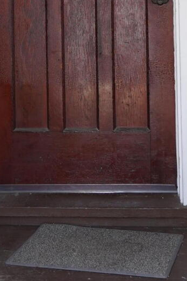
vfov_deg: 21.1
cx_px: 79
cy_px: -24
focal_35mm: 92
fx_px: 717
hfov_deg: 14.9
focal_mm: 24
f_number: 4
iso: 500
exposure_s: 1/160
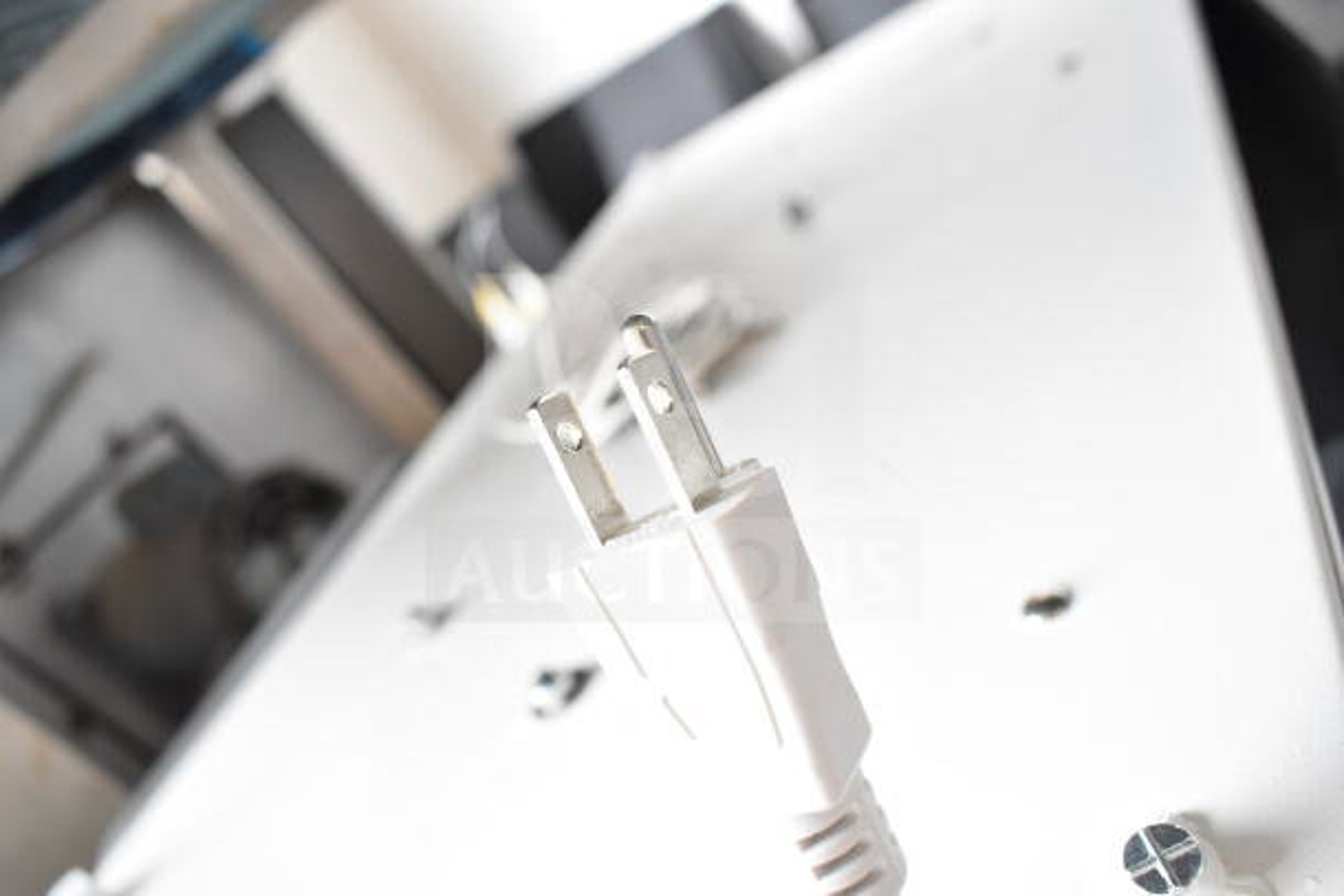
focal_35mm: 27
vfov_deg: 48.0
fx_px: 1008
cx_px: 672
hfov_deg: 67.4
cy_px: 448
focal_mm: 18
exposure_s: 1/100
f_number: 5
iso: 1600
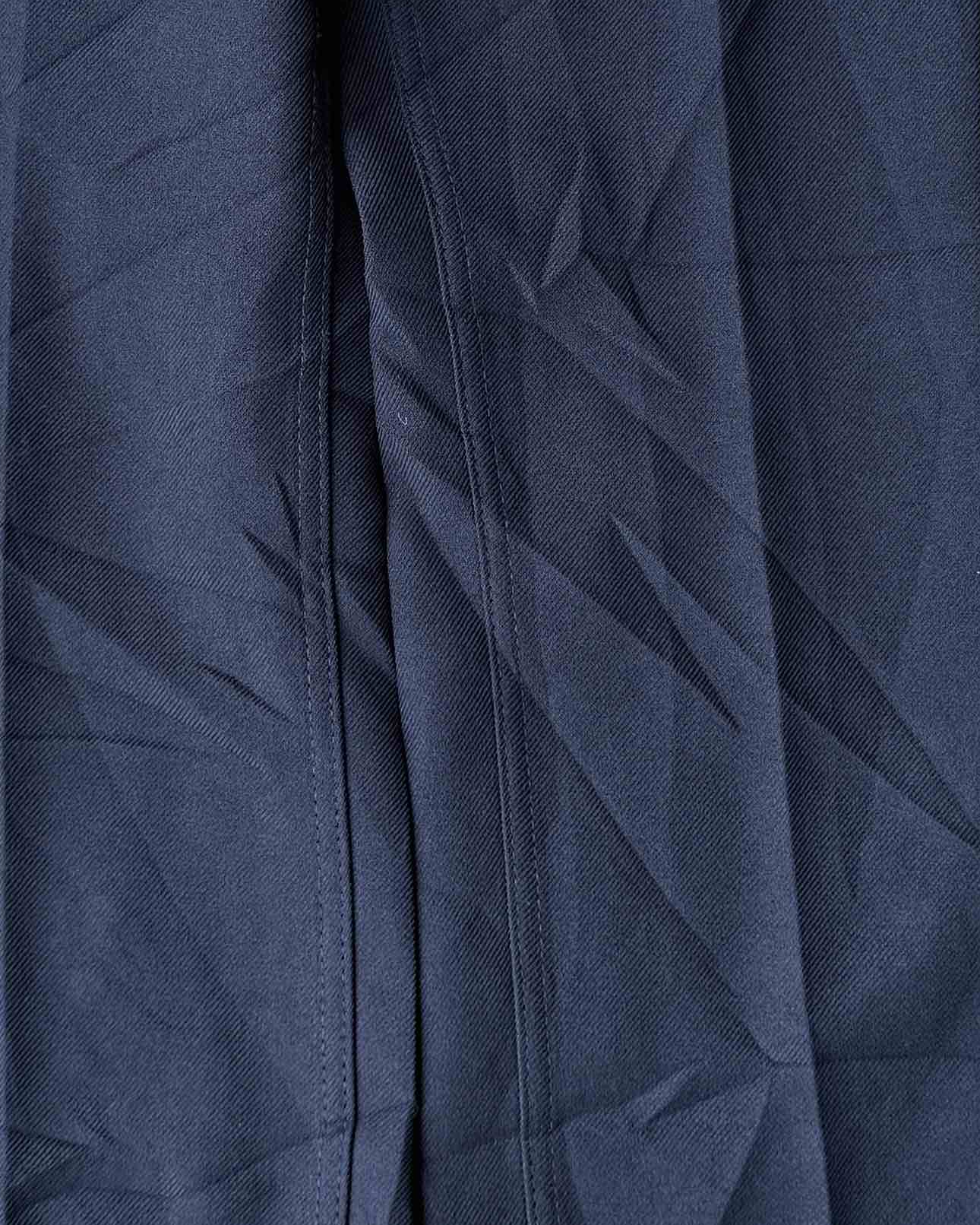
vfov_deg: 22.7
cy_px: 257
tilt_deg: -83.5
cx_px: 400
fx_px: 3009
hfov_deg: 18.5
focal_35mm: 83
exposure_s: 1/360
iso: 80
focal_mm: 6.76
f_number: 1.78
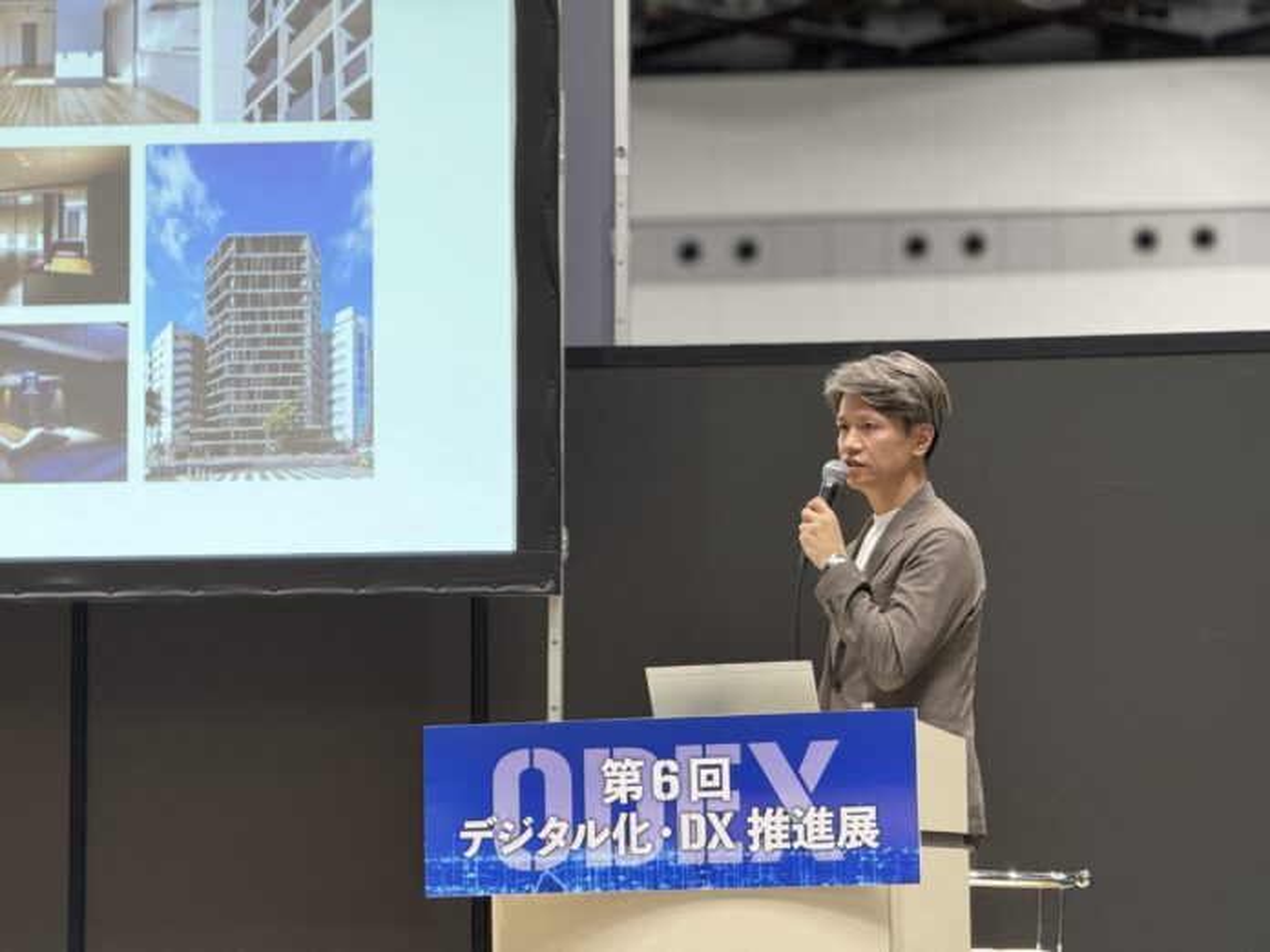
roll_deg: +0.7
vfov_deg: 12.3
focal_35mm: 120
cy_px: 476
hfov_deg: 16.4
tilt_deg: +6.9
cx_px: 635
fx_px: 4403
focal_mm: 15.66
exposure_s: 1/33
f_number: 2.8
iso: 500
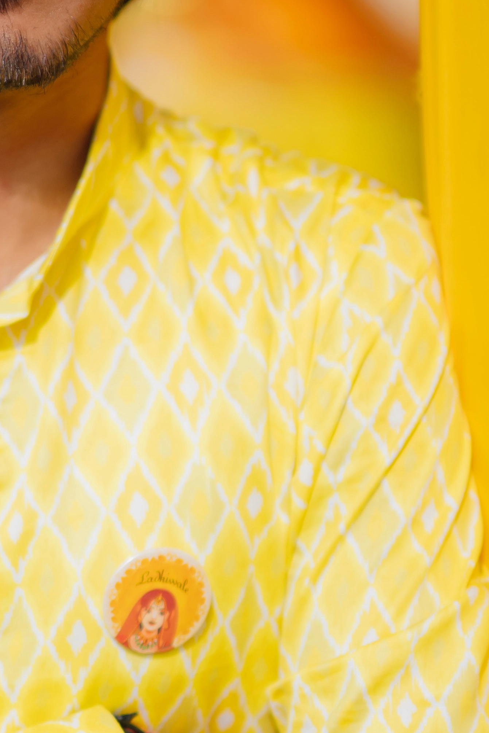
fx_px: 4115
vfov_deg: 10.2
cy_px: 353
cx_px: 19
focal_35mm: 202
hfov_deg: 6.8
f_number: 1.2
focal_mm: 50
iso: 64
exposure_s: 1/8000
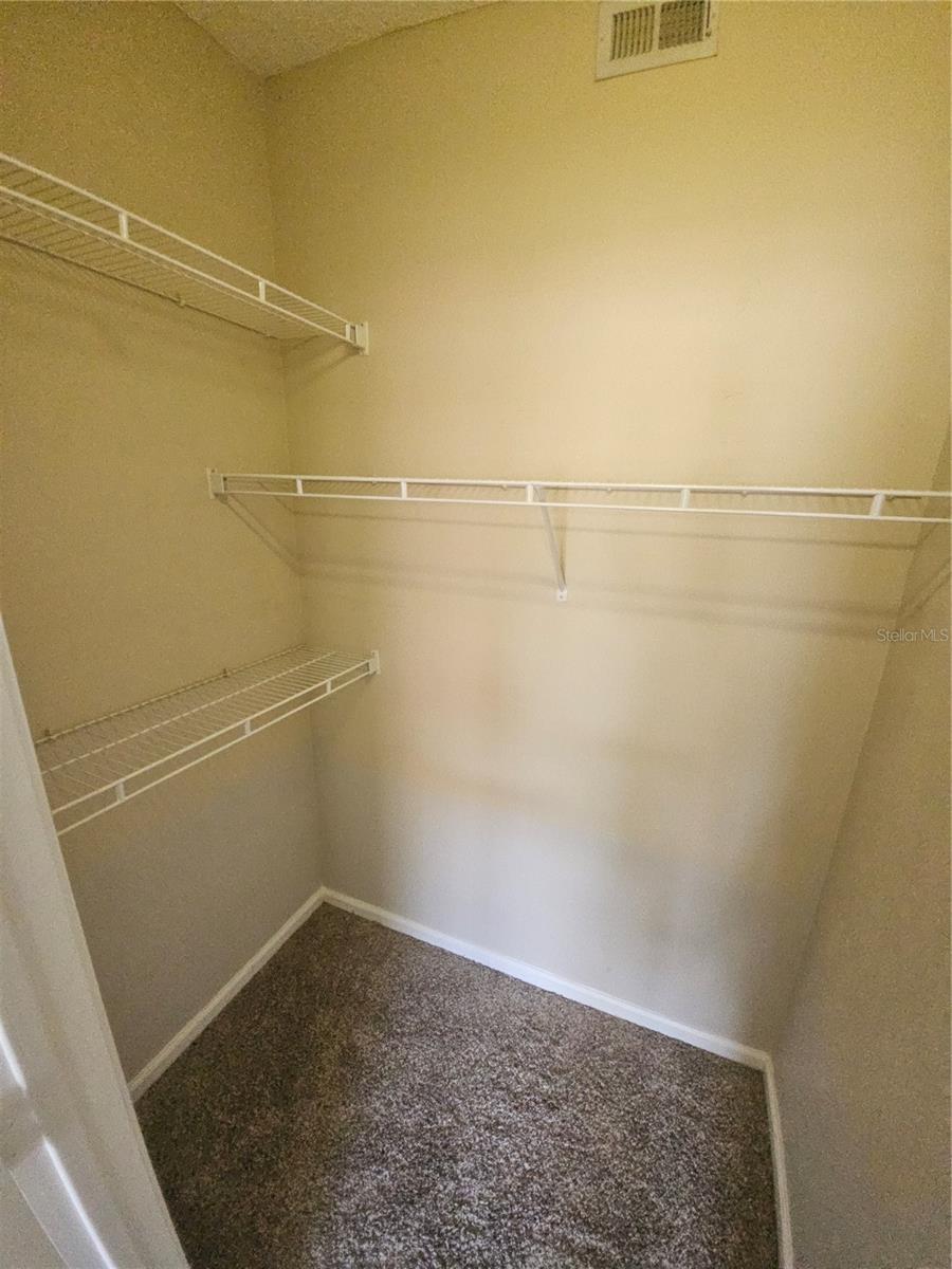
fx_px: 477
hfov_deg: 89.9
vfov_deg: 106.2
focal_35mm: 13
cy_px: 634
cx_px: 476
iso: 400
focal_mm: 1.7
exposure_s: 1/60
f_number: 2.2
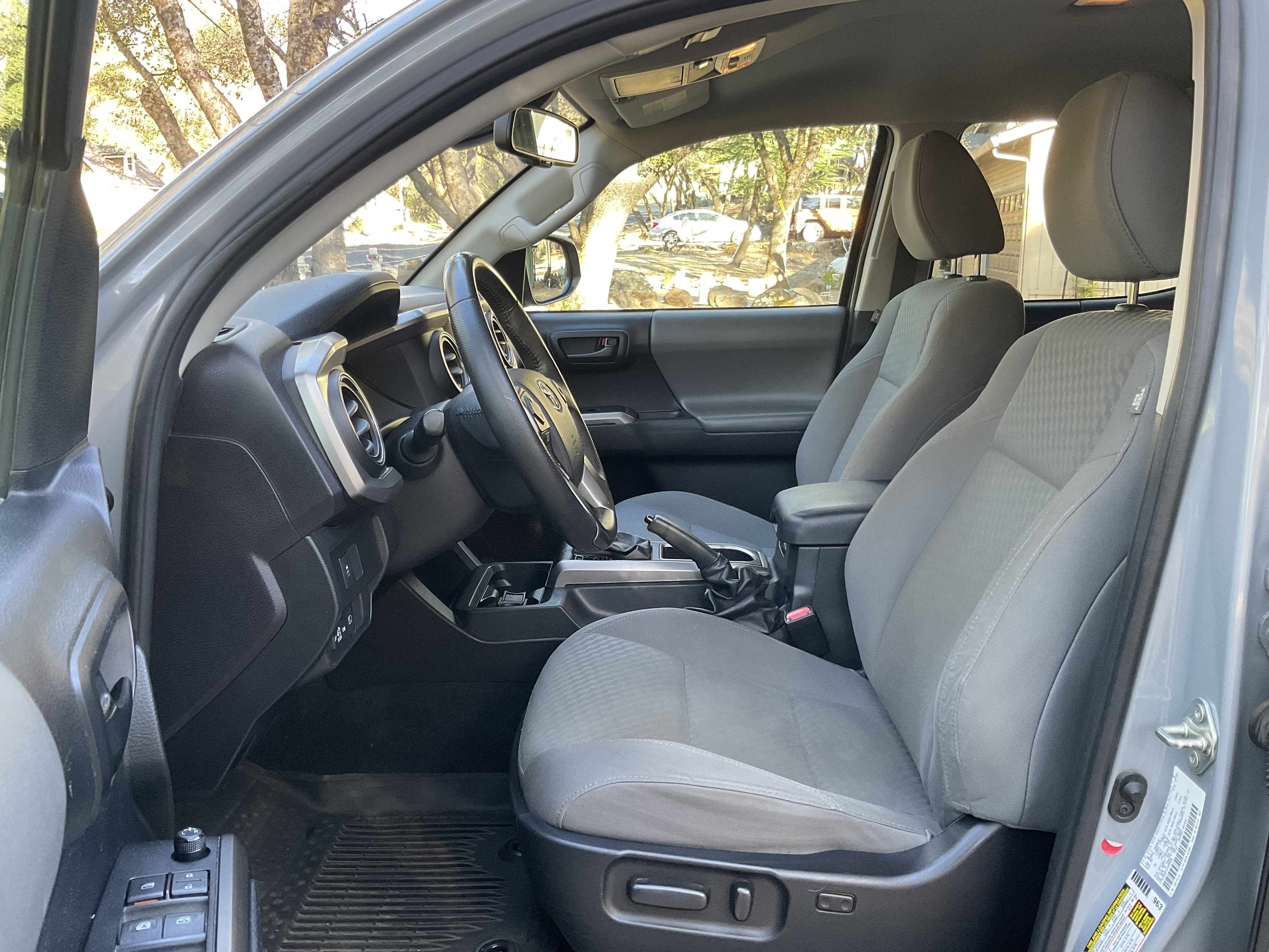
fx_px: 1063
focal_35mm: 29
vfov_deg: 48.2
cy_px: 476
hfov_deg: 61.7
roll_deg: -1.2
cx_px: 634
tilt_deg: -12.3
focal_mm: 3
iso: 64
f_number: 1.8
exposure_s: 1/63
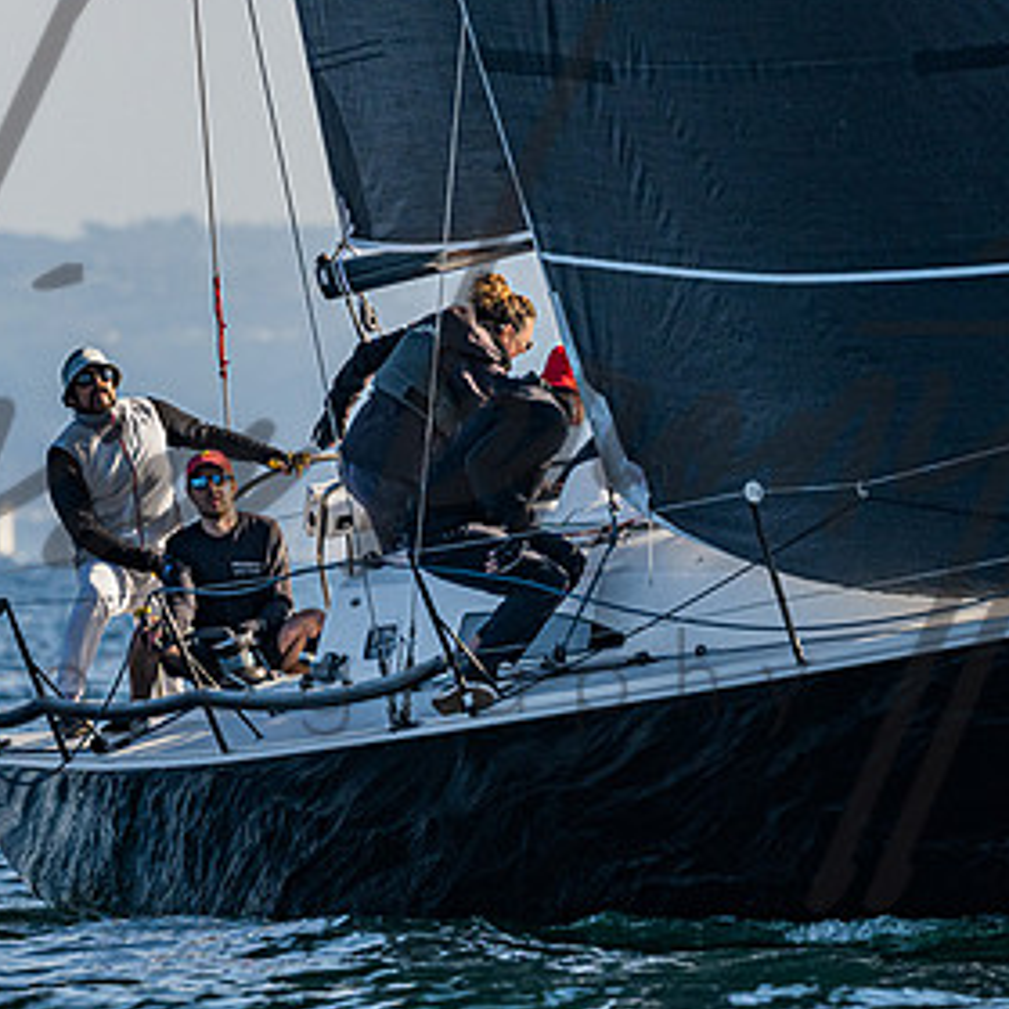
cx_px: 298
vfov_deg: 2.6
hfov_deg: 2.6
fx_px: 22128
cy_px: 234
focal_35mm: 671
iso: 400
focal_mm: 280
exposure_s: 1/5000
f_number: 5.3
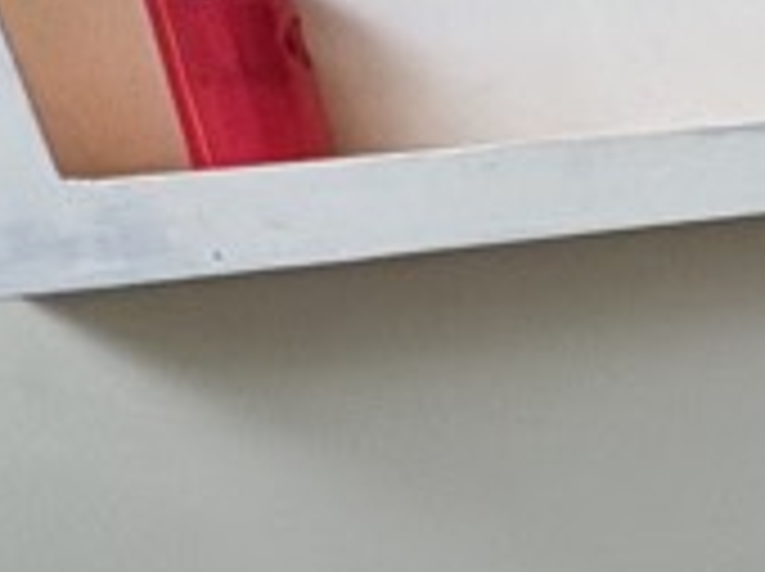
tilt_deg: -19.1
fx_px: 2185
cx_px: 2470
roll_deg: +1.2
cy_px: 577
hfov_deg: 10.5
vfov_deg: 14.7
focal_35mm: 99
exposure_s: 1/100
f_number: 2.2
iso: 160
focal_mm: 2.22
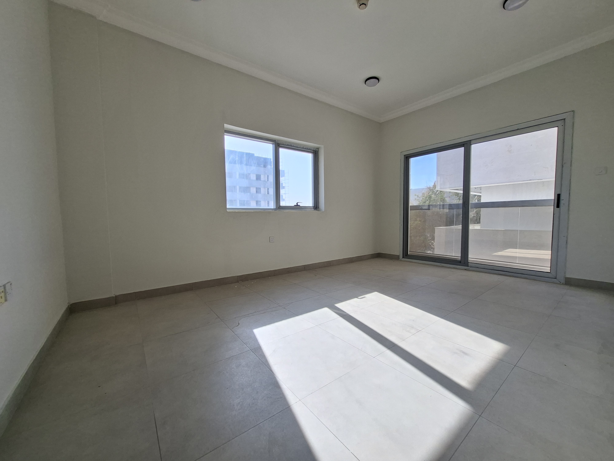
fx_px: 231
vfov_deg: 89.9
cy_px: 230
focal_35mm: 13
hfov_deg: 106.2
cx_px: 307
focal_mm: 1.74
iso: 40
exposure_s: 1/100
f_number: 2.2
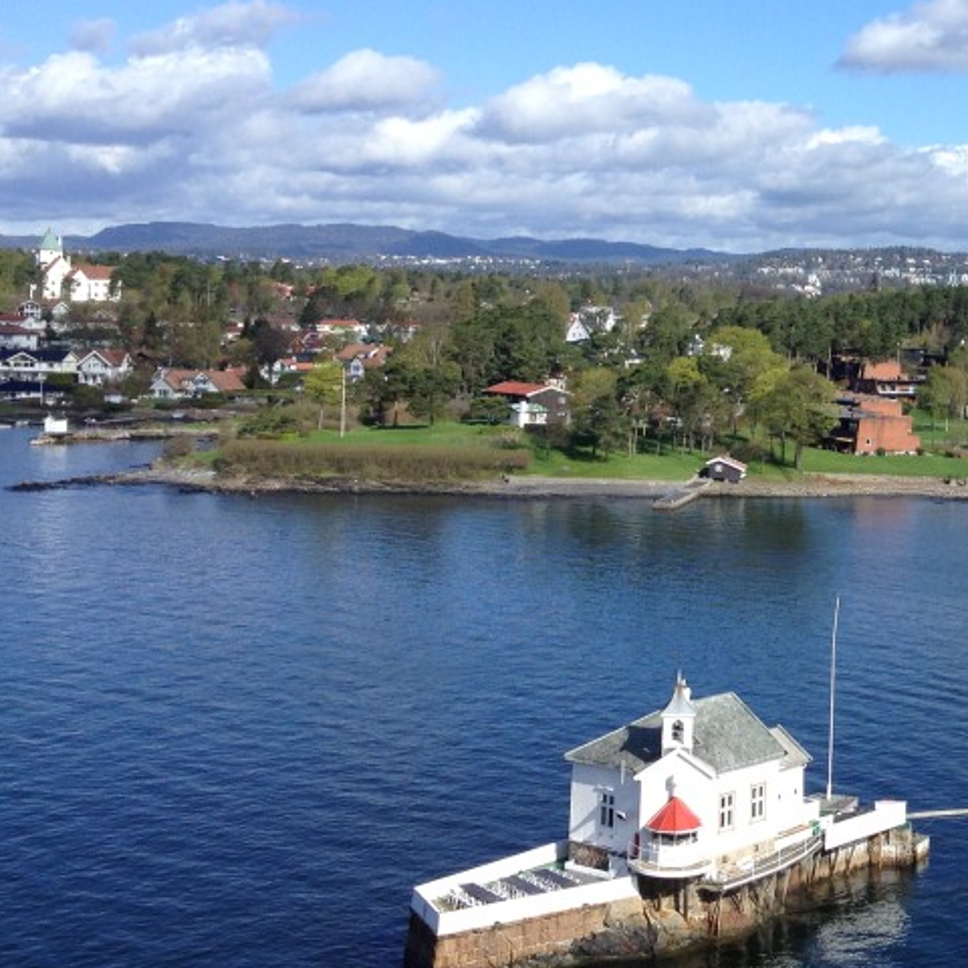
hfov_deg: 25.1
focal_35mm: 66
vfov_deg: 26.0
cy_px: 353
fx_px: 2088
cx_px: 924
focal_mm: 4.28
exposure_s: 1/438
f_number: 2.4
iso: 50
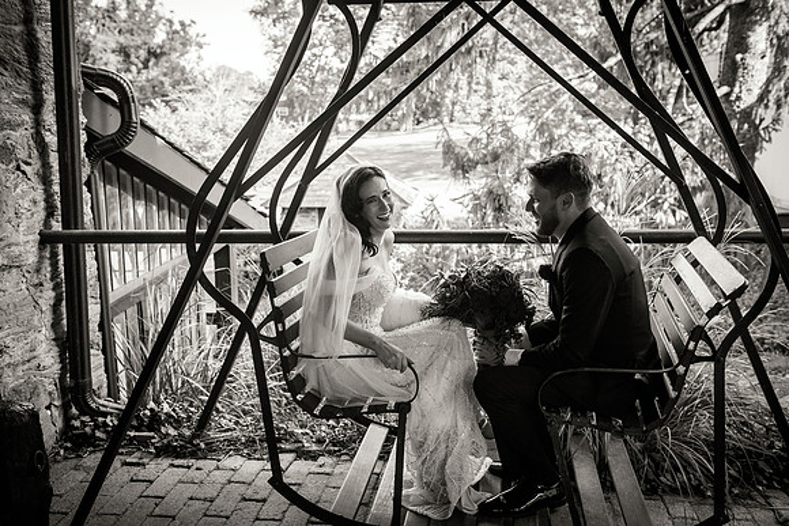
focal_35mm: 35
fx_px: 767
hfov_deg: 54.4
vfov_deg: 37.9
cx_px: 394
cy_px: 263
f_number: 4
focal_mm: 35
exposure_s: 1/400
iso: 400
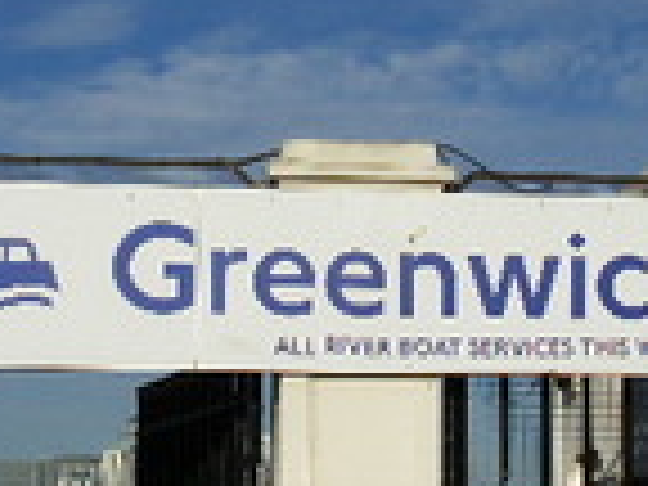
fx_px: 1928
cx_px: 436
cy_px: 216
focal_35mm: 103
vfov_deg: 14.4
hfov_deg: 19.0
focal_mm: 6.6
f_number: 10
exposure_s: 1/320
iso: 64
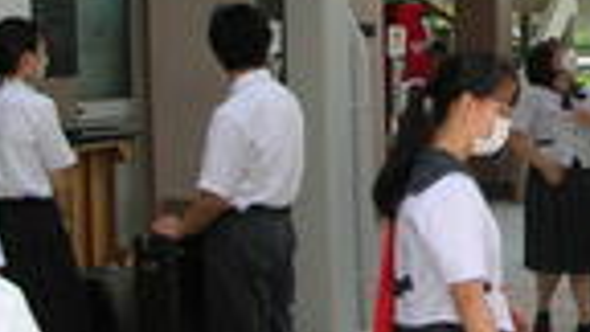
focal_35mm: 106
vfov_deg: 11.4
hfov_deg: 18.9
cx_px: 742
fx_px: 1658
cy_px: 127
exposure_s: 1/305
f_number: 2.8
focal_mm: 5.8
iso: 50
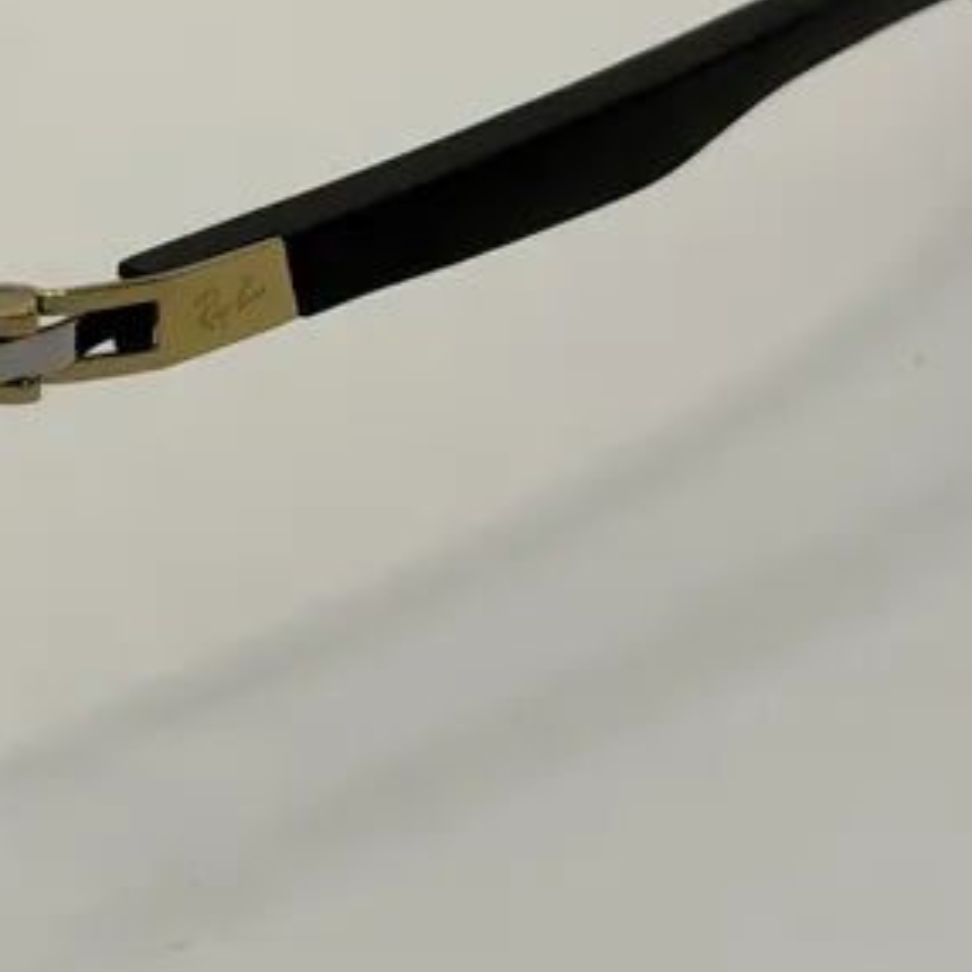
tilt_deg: -23.0
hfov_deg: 11.3
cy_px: 17
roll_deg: +1.1
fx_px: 4829
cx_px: -197
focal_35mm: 152
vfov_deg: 11.4
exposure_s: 1/530
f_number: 1.78
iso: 64
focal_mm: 6.76
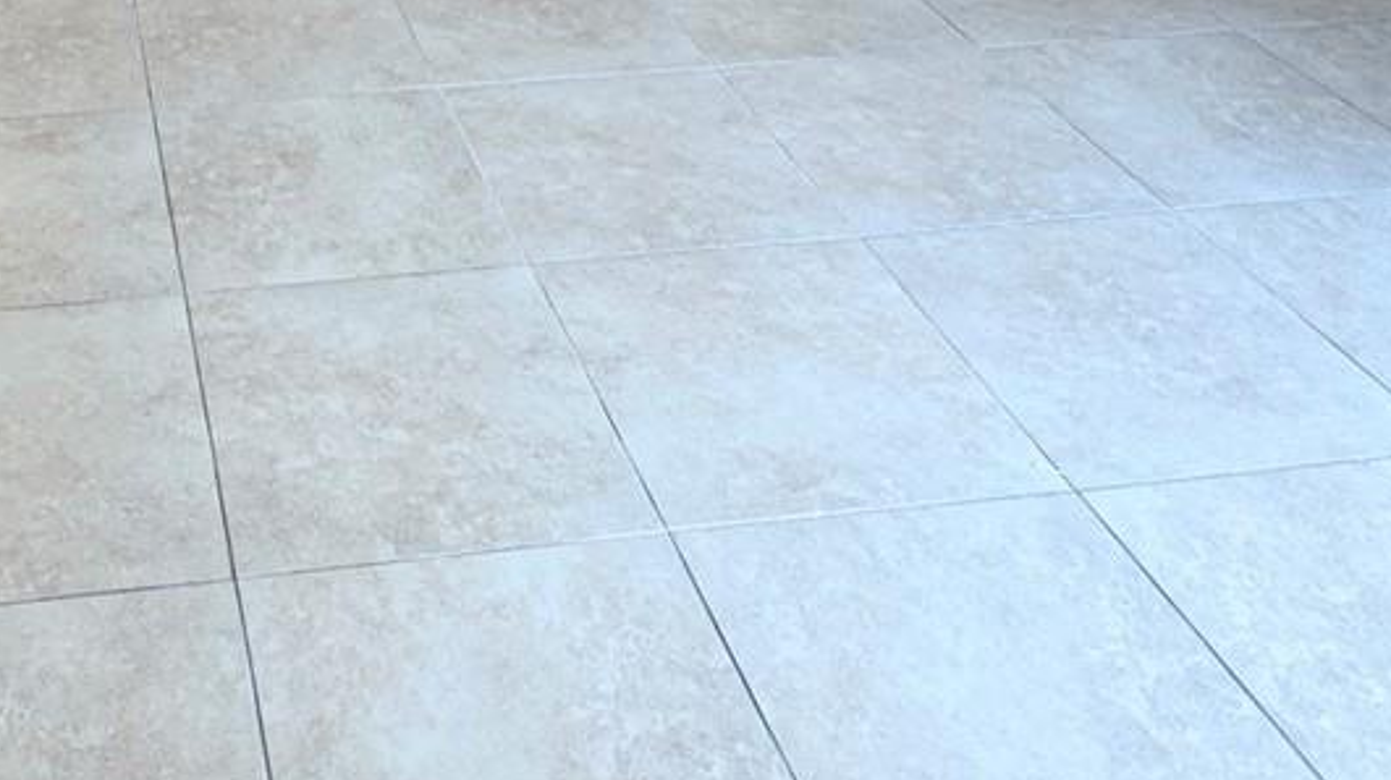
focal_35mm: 46
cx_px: 189
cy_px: -610
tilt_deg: -6.0
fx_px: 1696
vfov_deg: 19.6
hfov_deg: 41.7
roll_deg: +0.7
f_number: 2.2
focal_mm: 2.22
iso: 64
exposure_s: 1/120
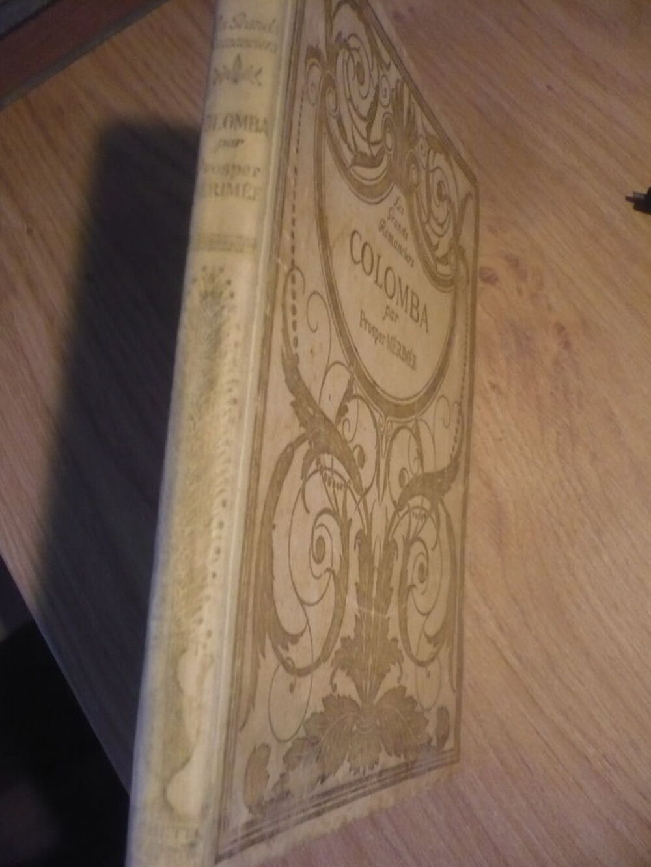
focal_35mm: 35
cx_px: 326
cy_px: 434
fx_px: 877
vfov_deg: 52.6
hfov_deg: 40.7
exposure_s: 1/15
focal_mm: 5.8
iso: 400
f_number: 2.8
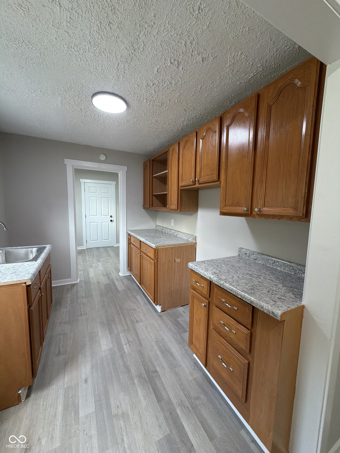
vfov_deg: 102.1
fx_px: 183
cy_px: 226
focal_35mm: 14
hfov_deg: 85.7
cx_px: 170
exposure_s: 1/60
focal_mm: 2.22
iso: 200
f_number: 2.2
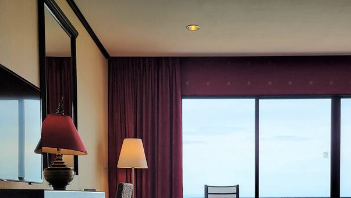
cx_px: 201
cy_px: 211
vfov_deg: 24.0
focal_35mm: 47
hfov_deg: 43.6
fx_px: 437
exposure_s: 1/986
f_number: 1.8
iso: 40
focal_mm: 5.4
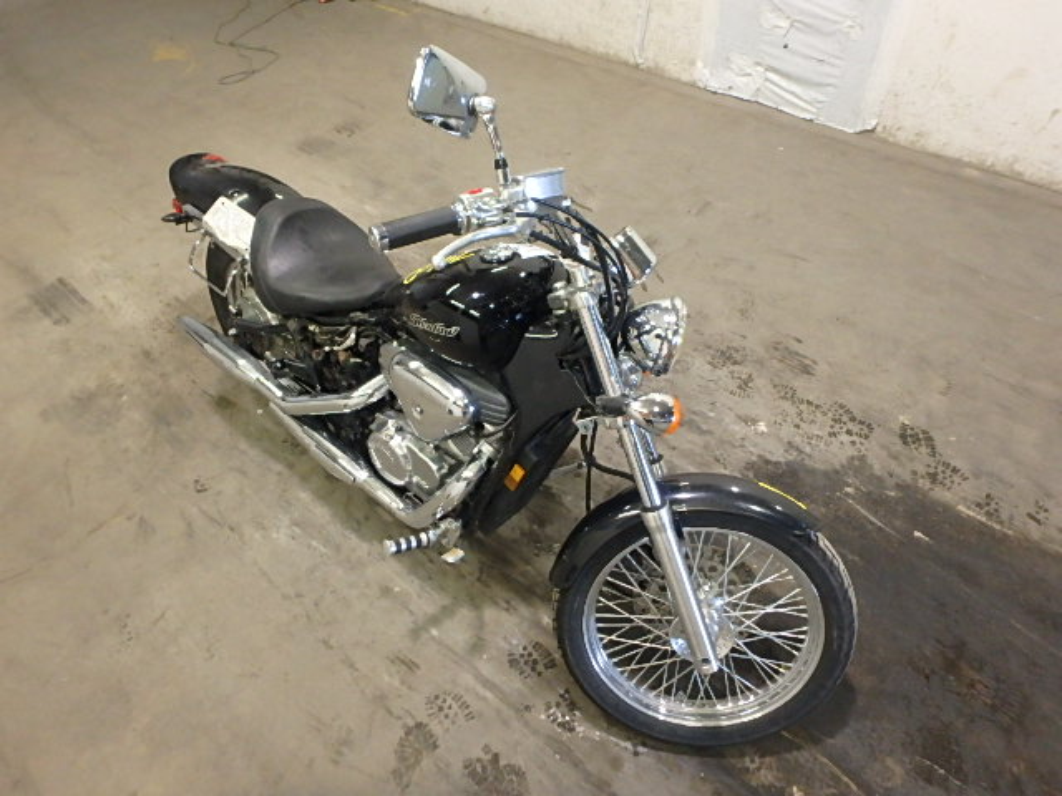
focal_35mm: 21
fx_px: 644
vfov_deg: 63.4
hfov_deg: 79.0
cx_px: 531
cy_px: 398
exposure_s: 1/30
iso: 500
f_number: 3.5
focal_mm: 3.7
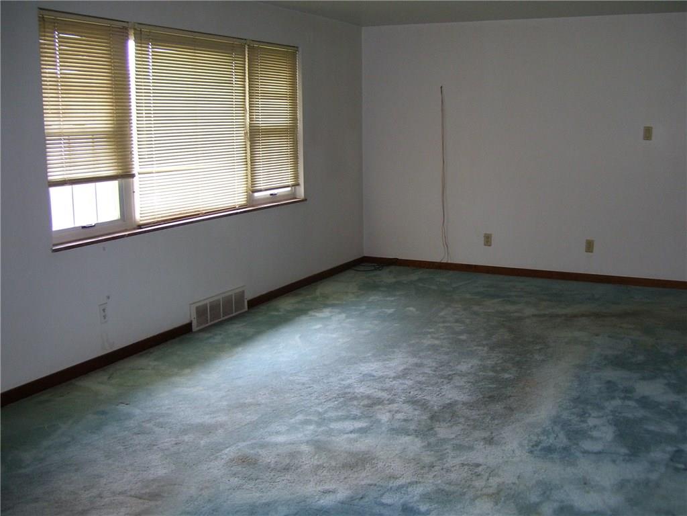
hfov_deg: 50.1
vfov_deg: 38.7
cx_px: 344
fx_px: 734
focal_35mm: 37
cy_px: 258
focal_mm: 6
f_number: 2.7
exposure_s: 1/60
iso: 125
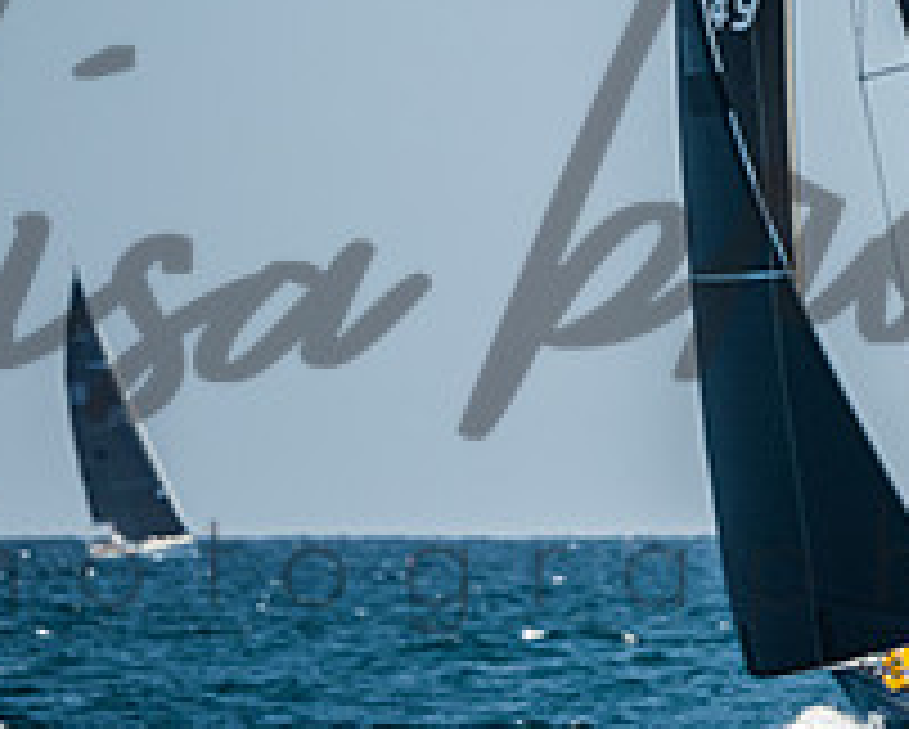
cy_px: 263
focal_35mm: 1101
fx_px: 29649
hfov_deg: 1.8
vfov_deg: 1.4
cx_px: 1236
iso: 320
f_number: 5.3
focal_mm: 310
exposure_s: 1/640
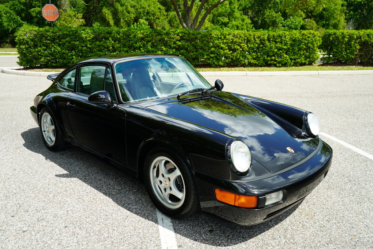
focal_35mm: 29
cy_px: 124
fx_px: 300
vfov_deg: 45.0
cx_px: 186
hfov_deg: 63.7
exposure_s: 1/60
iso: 100
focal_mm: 29
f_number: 4.5
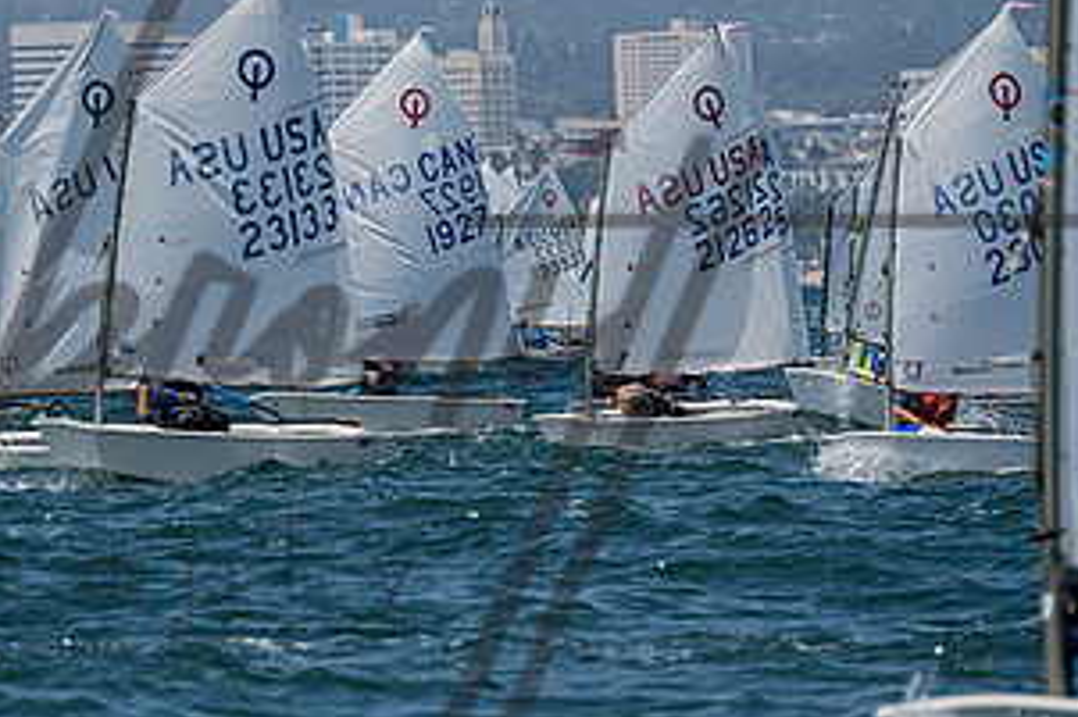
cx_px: 257
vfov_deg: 2.5
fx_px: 16460
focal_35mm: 550
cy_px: 305
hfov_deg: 3.8
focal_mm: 280
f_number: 8
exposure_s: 1/1250
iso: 250
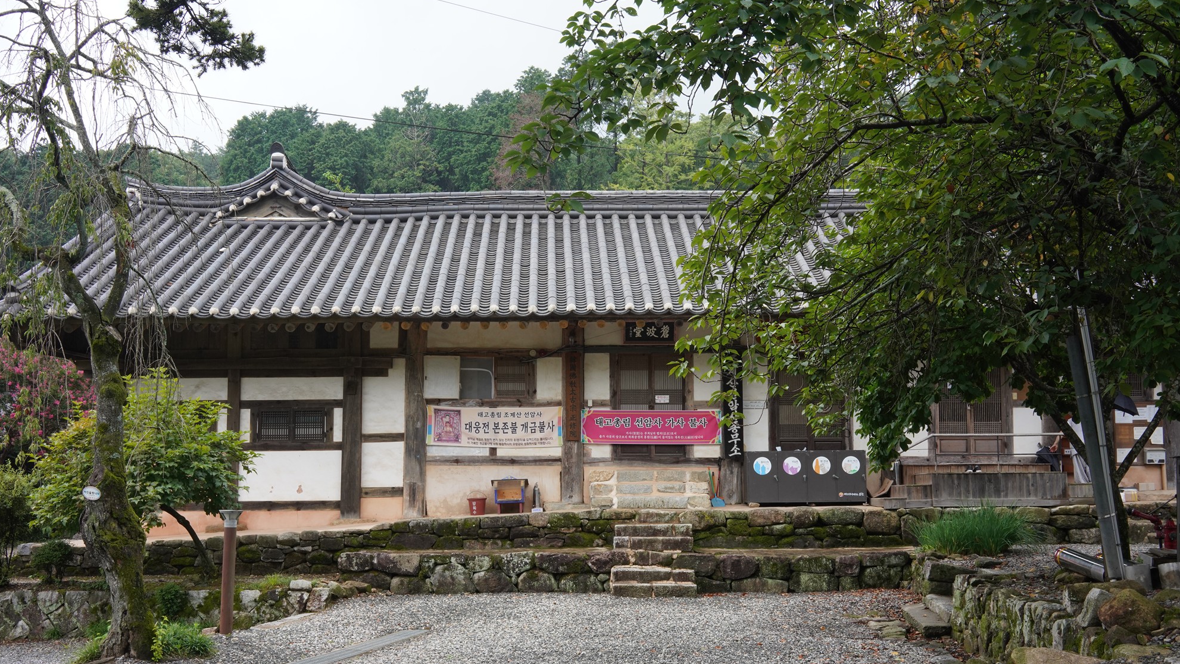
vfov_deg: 31.9
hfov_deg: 54.0
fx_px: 1158
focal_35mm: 37
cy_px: 392
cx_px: 586
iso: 800
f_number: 16
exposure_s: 1/100
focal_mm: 35
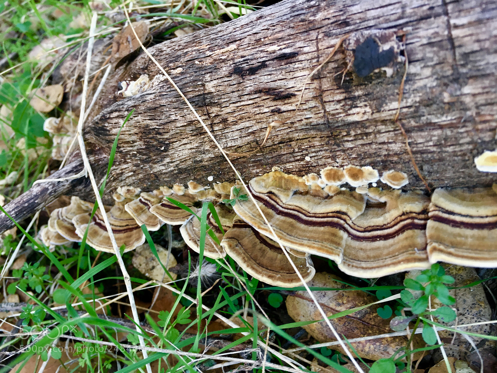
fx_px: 416
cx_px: 248
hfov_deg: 61.7
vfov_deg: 48.2
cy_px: 186
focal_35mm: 29
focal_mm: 4.15
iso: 50
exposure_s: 1/30
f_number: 2.2
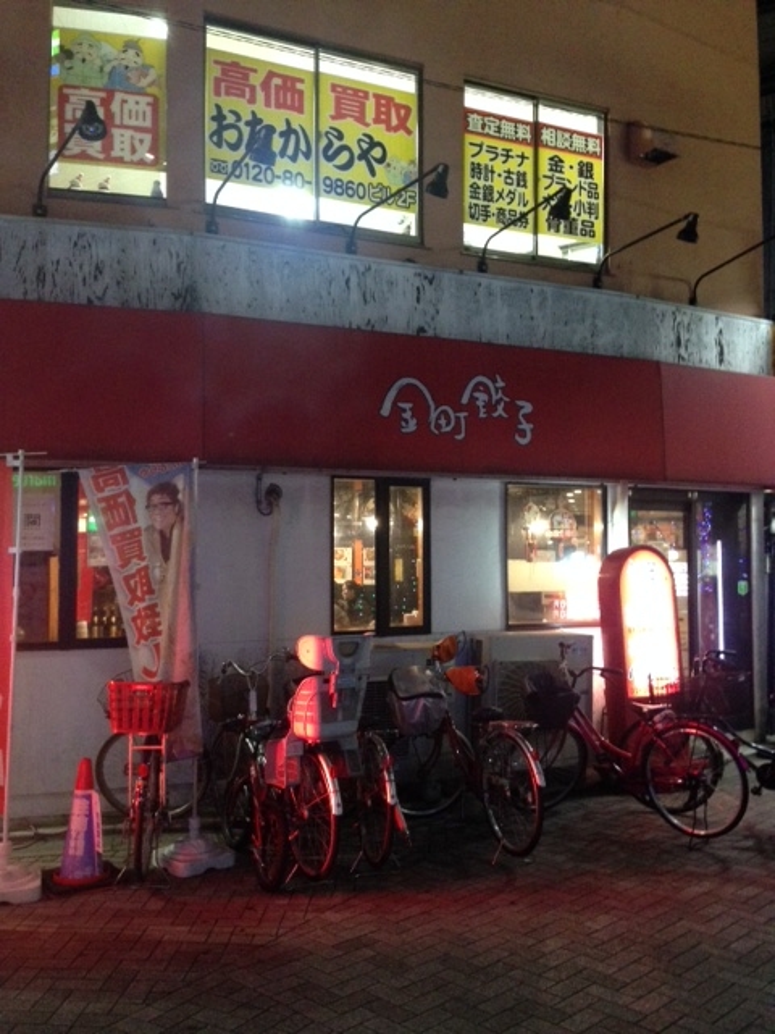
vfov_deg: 55.4
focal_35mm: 33
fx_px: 985
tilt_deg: +3.1
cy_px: 517
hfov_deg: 42.9
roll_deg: +0.3
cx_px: 388
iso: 400
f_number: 2.4
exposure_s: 1/15
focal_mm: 4.12
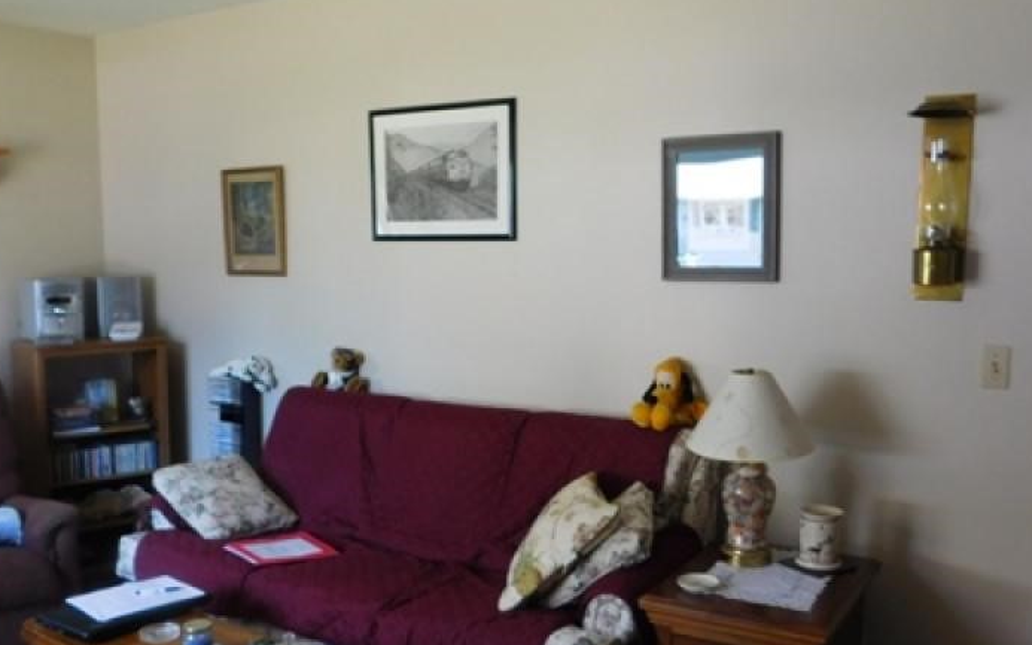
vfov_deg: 35.3
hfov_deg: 54.0
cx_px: 502
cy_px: 349
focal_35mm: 36
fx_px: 1012
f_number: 3
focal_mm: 4
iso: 180
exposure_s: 1/30
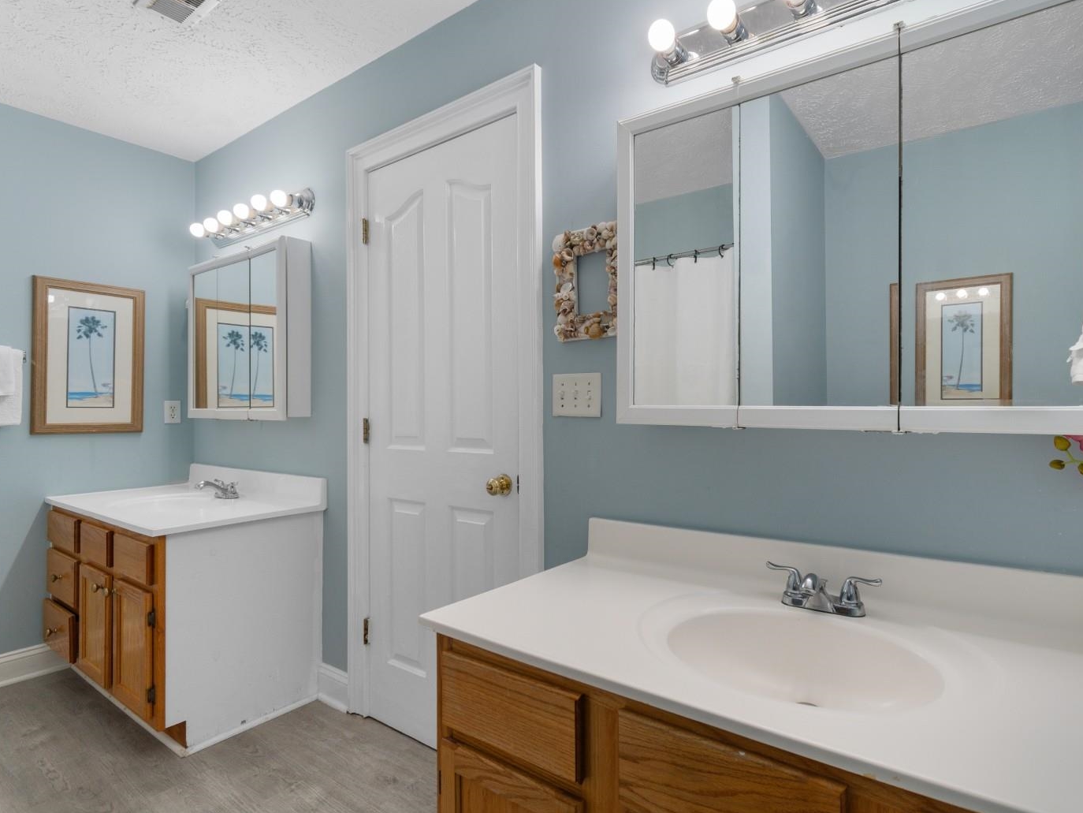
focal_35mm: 17
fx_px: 532
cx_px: 614
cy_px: 395
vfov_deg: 74.7
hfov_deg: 90.5
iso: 100
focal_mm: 10
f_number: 4.5
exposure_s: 1/40
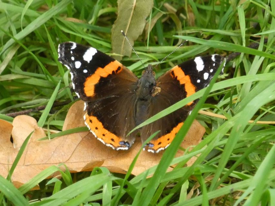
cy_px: 103
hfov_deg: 4.0
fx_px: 3973
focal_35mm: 500
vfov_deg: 3.0
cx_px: 138
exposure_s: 1/100
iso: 1000
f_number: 5.6
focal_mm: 89.5
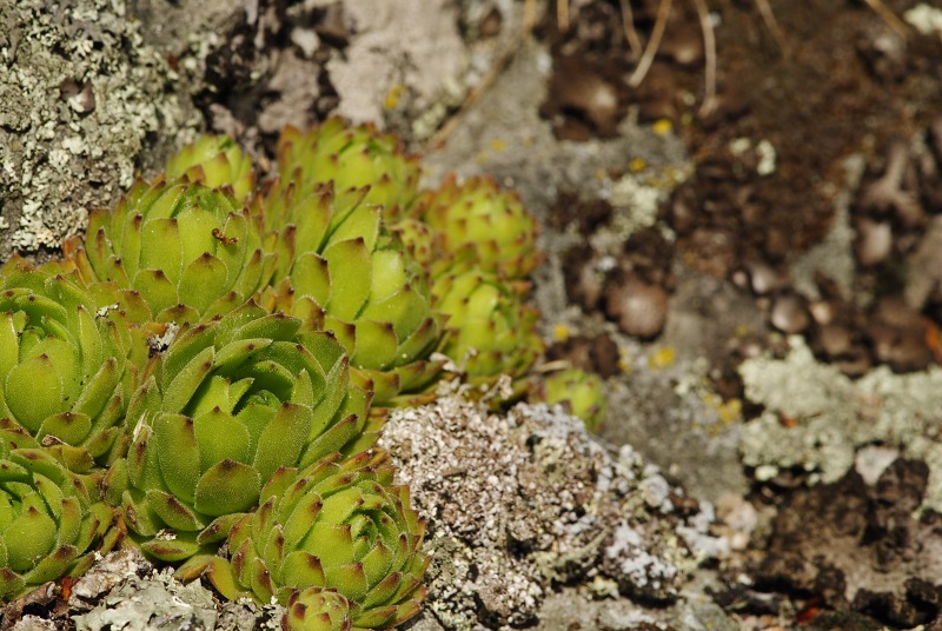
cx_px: 471
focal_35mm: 128
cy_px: 316
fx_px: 3341
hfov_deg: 16.0
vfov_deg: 10.8
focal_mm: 85
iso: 100
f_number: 13
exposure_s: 1/160
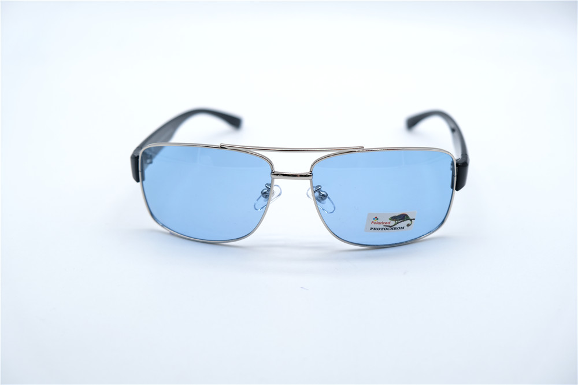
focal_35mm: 47
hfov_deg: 41.9
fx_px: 754
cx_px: 289
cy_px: 192
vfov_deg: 28.6
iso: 250
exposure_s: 1/1000
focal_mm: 31.5
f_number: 3.6
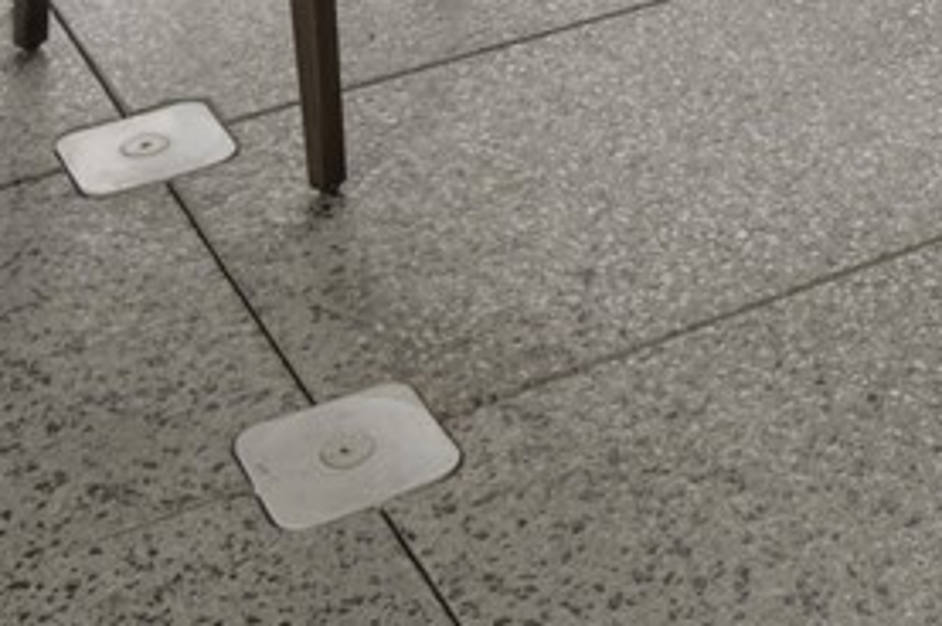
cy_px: -1131
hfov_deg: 21.5
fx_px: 2404
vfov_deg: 11.0
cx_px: 906
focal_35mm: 92
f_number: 10
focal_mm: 10
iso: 125
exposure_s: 1/60
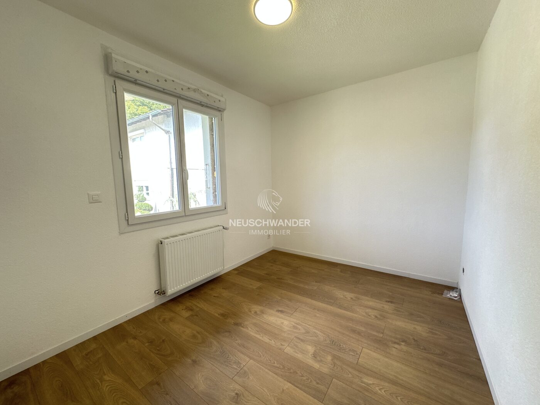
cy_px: 202
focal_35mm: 14
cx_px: 270
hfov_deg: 102.1
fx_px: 218
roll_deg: +1.0
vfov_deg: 85.7
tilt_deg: -5.5
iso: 80
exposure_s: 1/99
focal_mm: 2.22
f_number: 2.2
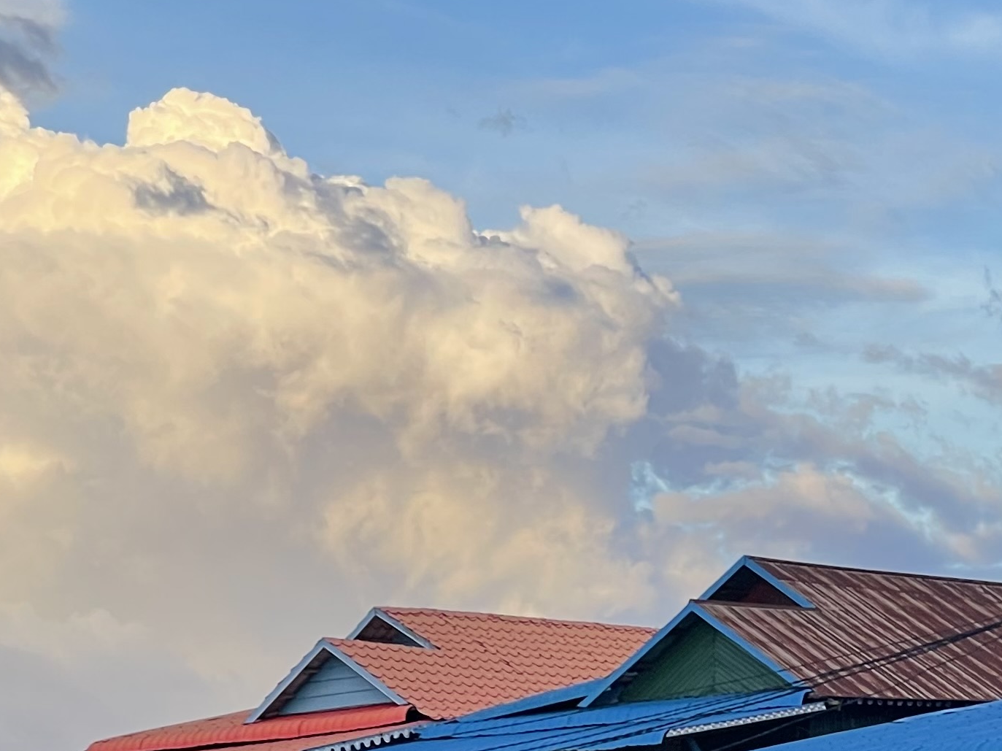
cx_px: 1268
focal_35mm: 188
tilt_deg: +1.2
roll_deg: +0.8
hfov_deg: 10.3
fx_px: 5440
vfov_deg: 7.8
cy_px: 1048
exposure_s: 1/230
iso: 20
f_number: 2.2
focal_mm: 7.5
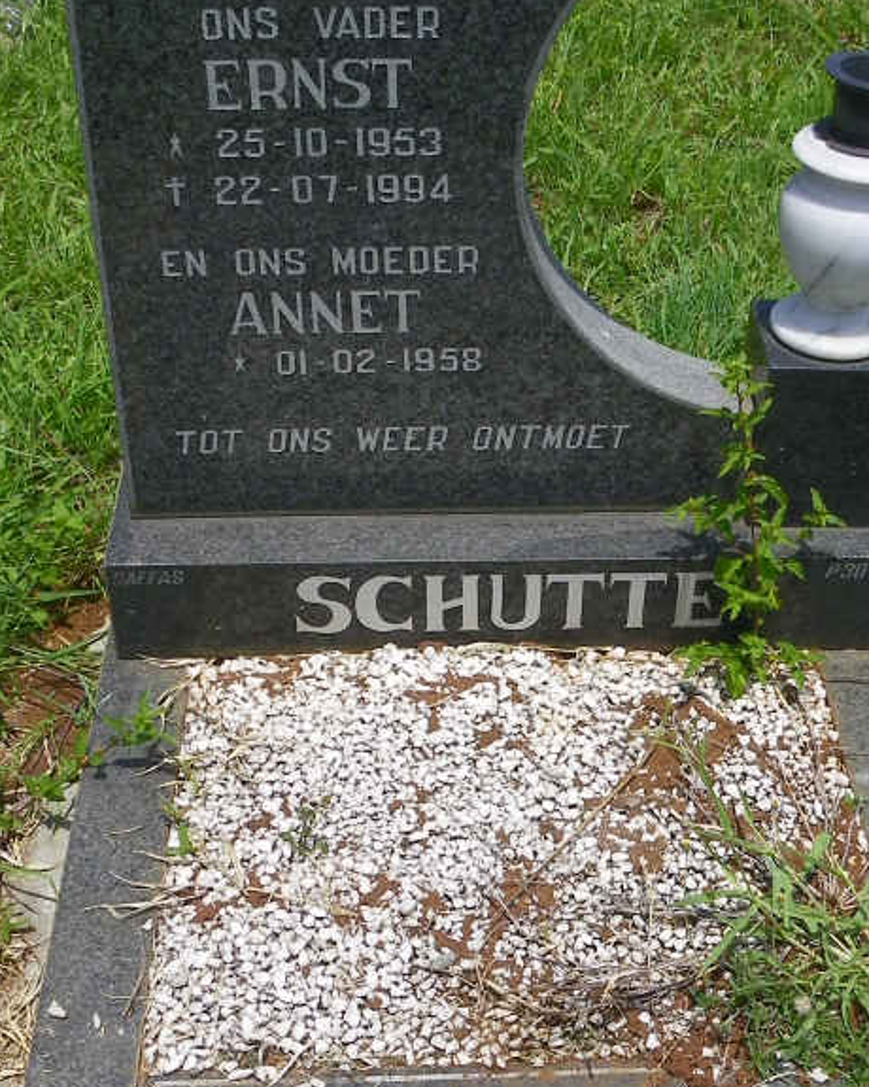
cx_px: 542
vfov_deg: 35.3
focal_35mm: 53
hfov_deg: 28.5
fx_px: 1704
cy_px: 645
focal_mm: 4.6
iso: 64
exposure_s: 1/400
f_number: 5.6
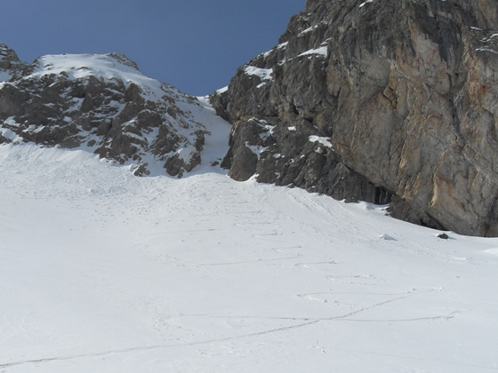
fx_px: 691
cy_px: 235
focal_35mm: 48
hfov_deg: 39.5
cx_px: 202
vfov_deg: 30.1
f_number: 7
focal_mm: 6.3
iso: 80
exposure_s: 1/750
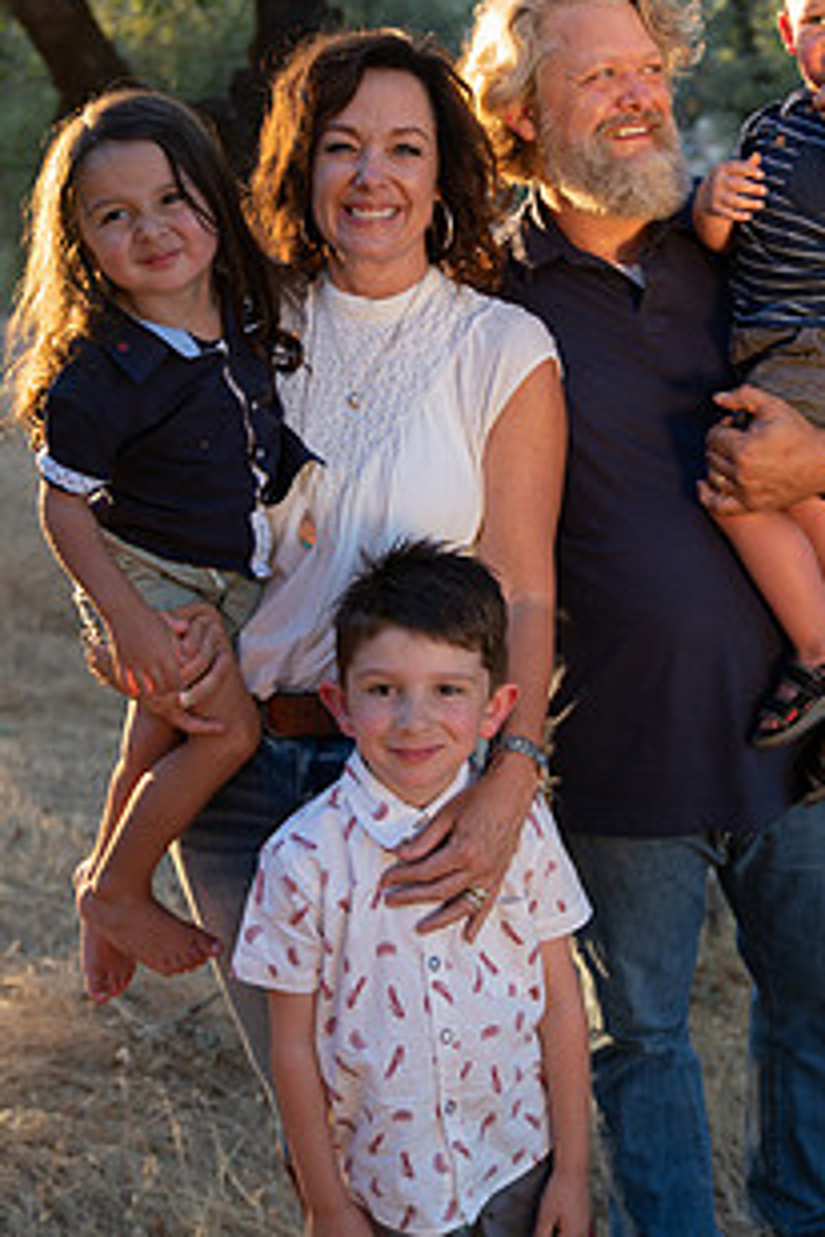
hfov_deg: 28.0
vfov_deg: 40.7
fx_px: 1650
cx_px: 493
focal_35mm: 48
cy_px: 432
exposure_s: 1/125
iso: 200
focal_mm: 33
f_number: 2.8
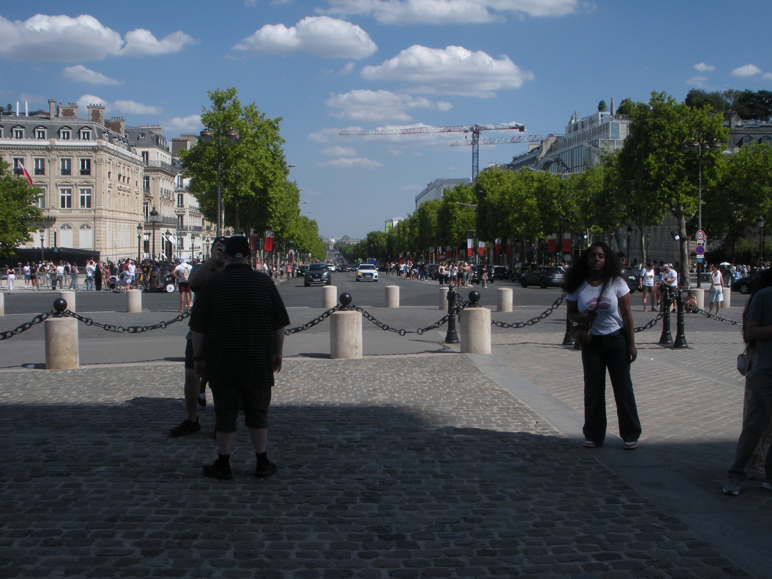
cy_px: 312
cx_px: 416
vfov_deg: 35.9
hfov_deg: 46.8
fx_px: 892
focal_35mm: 40
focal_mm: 6.3
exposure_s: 1/489
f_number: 5.6
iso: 64
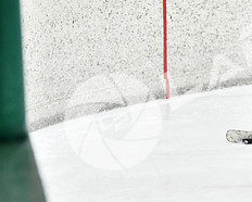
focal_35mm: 440
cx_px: 305
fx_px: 3286
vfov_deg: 3.5
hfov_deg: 4.4
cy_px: 10
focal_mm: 125
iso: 5000
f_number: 2.8
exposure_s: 1/1250
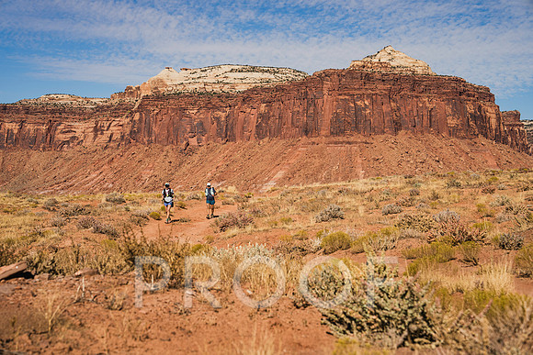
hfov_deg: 28.8
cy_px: 178
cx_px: 266
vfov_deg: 19.5
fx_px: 1037
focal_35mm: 70
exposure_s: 1/1000
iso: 100
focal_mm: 70
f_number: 5
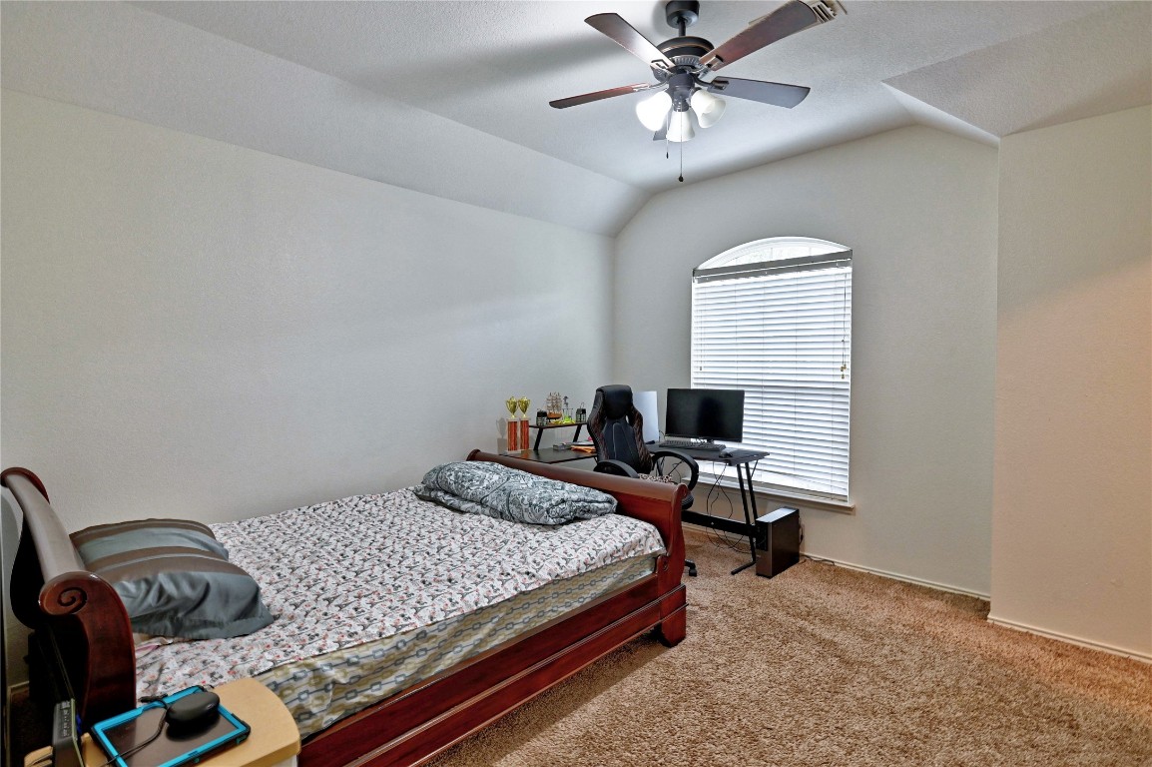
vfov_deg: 68.8
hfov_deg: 91.6
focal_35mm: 18
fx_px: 560
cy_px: 384
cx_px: 576
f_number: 8
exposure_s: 1/5
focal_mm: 17.5
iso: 400
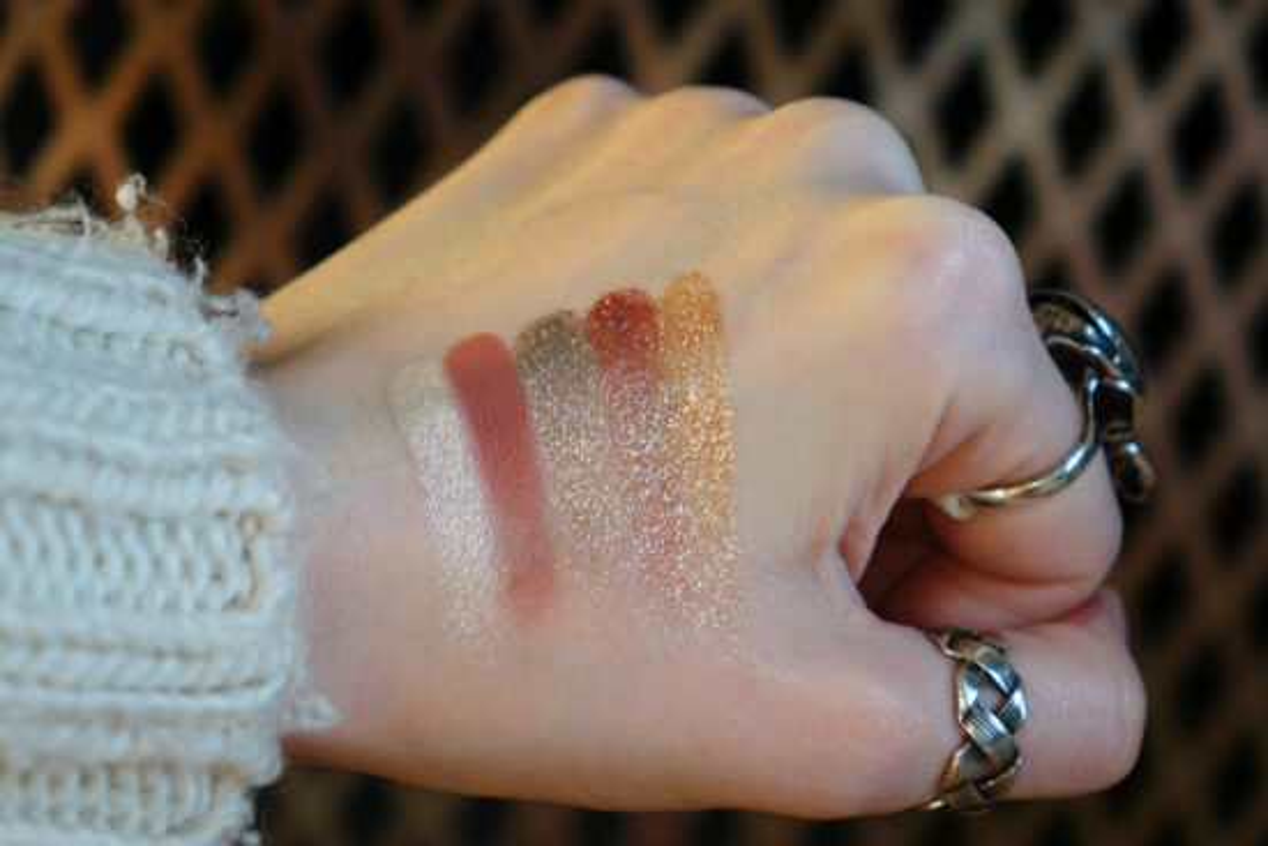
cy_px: 423
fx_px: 4756
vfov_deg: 10.2
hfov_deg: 15.2
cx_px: 634
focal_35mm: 135
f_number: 2.8
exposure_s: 1/200
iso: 500
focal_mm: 49.44
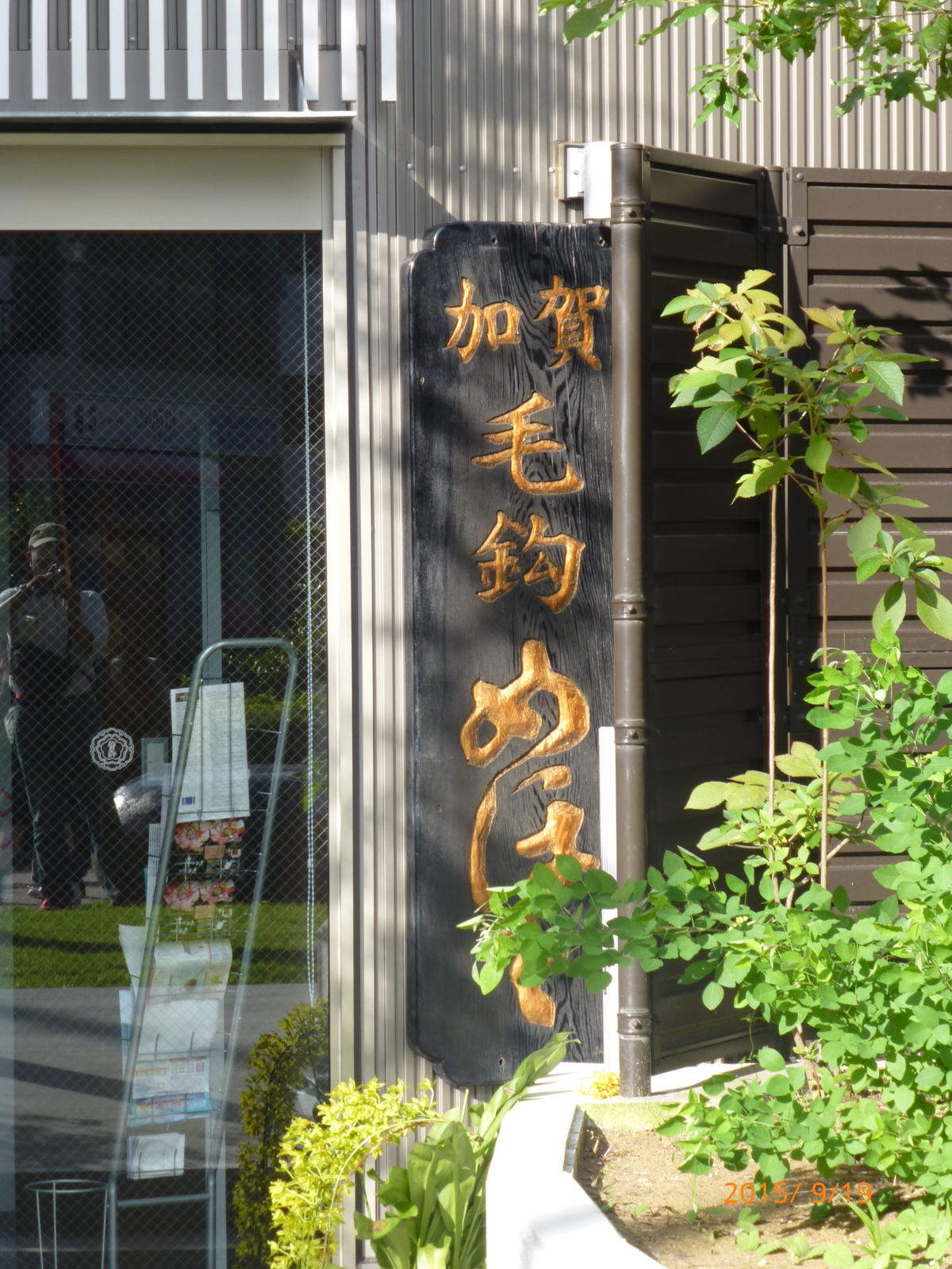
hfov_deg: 11.5
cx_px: 476
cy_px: 634
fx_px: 4730
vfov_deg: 15.3
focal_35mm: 129
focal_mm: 23.1
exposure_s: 1/100
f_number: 5.4
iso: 100
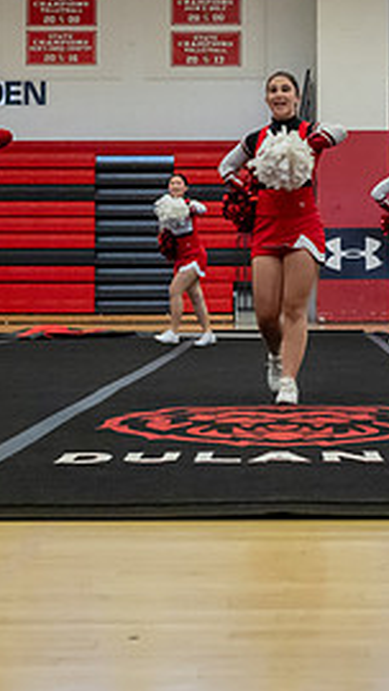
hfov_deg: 15.0
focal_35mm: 80
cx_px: 298
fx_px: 1466
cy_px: 218
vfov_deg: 26.3
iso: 4500
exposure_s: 1/800
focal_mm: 28
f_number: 2.8
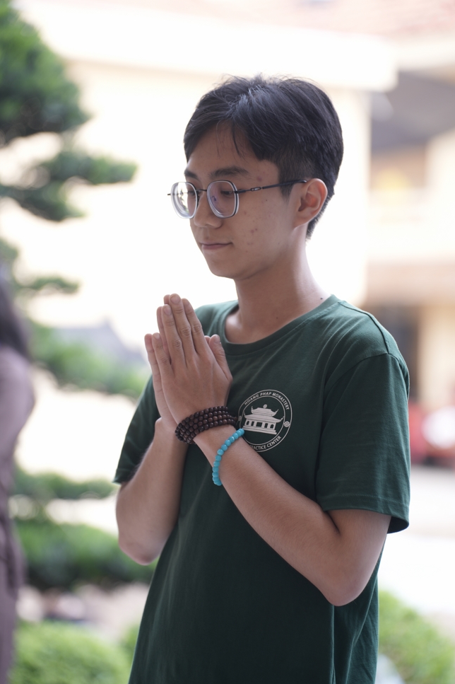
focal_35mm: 117
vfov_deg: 17.5
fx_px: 2220
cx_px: 226
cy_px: 343
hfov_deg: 11.7
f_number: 2.8
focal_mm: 116
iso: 160
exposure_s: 1/160
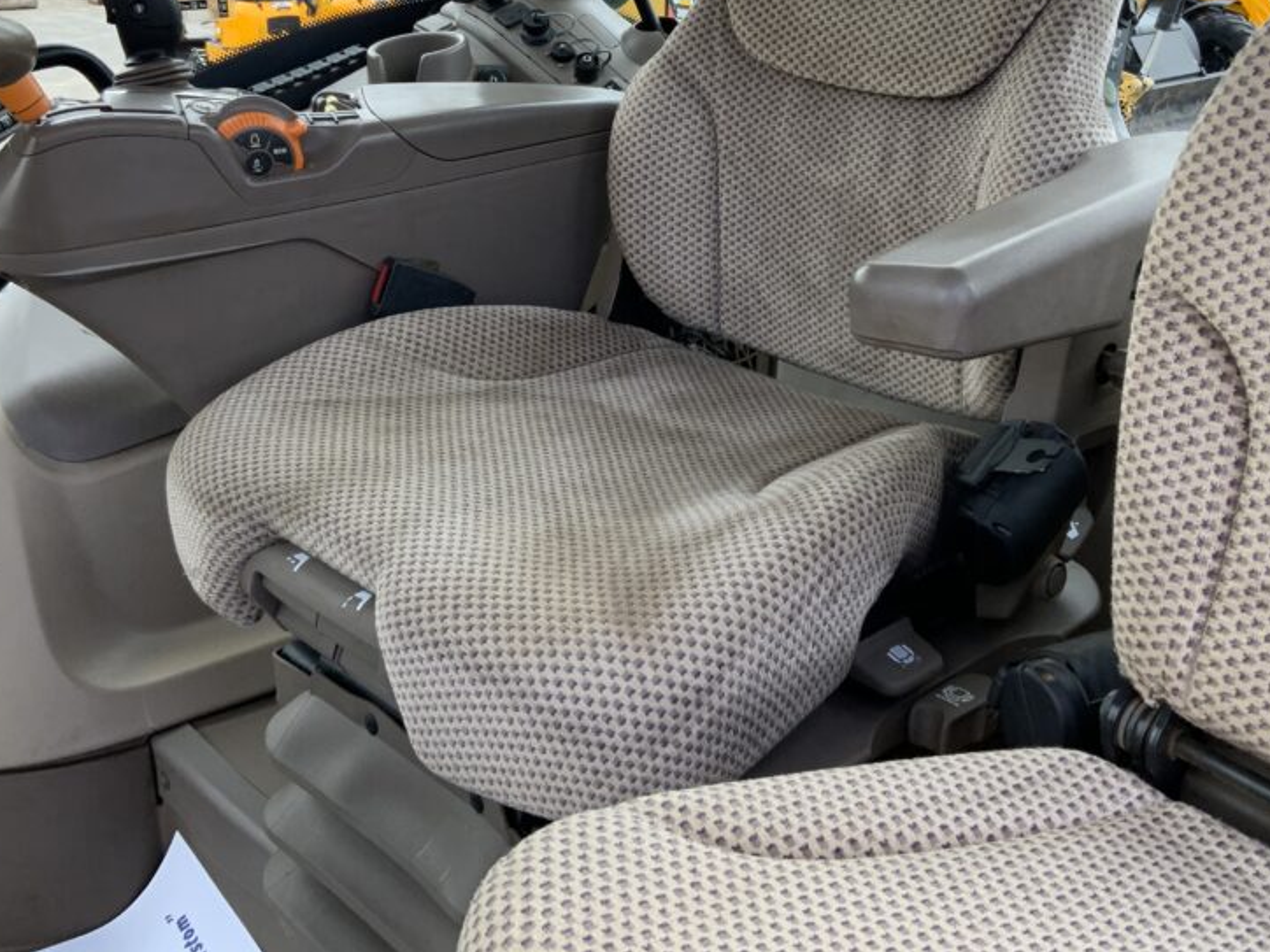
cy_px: 309
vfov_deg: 34.8
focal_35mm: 41
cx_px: 675
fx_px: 1504
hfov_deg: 45.7
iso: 20
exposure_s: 1/122
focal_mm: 3
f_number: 1.8
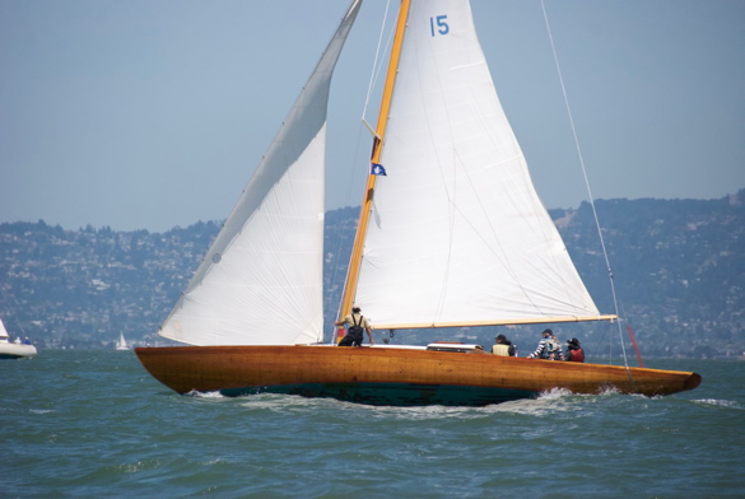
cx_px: 372
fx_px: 5285
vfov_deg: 5.4
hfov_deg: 8.1
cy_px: 250
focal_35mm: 255
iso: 800
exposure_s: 1/4000
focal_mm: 170
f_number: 5.6
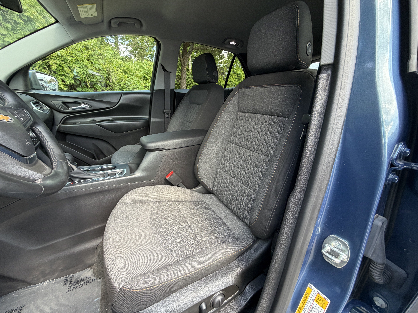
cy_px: 156
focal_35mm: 14
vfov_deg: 85.7
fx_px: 169
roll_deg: -0.7
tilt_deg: -19.5
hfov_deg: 102.1
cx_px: 209
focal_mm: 2.22
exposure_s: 1/121
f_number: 2.2
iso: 125
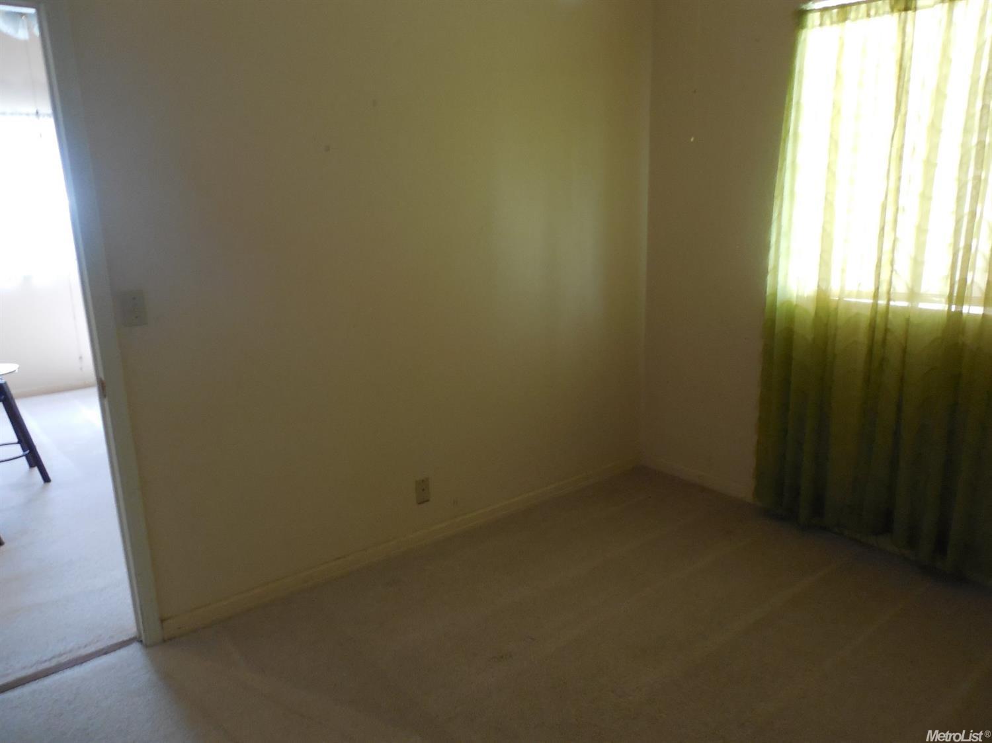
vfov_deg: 54.9
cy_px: 372
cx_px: 496
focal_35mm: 25
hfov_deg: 69.4
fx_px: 716
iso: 400
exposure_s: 1/6
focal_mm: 4.5
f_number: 3.3
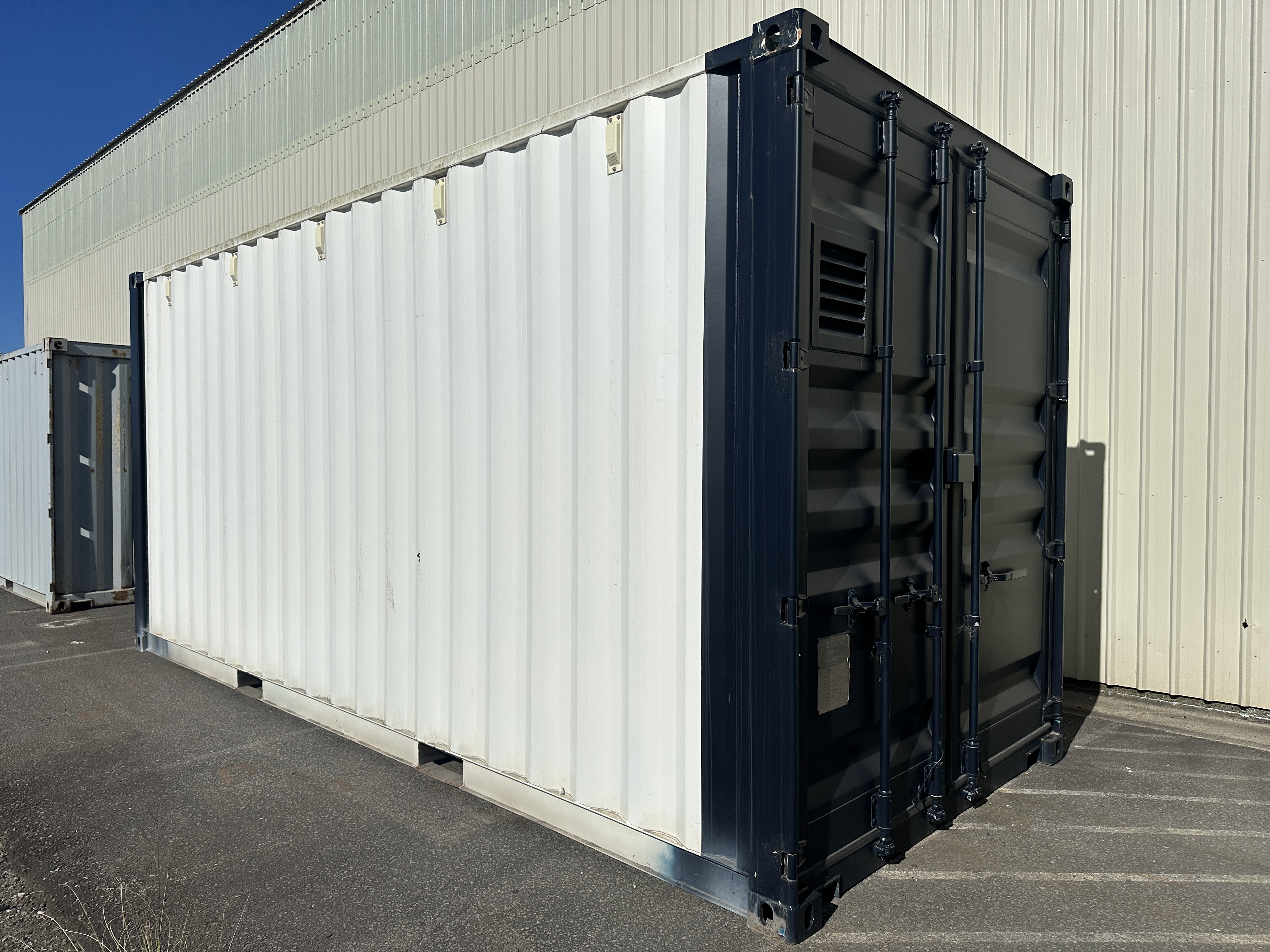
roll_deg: -1.2
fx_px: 881
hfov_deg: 71.6
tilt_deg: -1.9
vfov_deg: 56.8
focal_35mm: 24
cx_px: 635
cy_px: 476
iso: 80
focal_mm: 6.86
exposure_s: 1/18519
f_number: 1.78
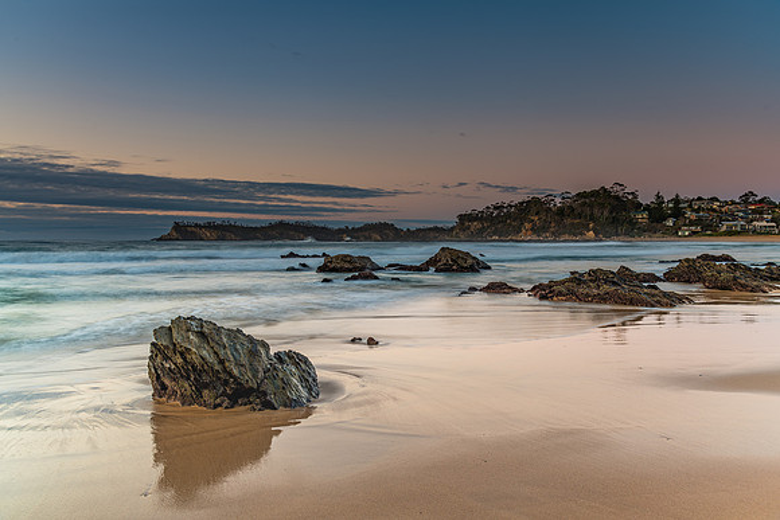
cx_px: 390
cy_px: 260
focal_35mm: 31
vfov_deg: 42.7
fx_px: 666
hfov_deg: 60.7
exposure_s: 2
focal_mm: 30
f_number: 8
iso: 31
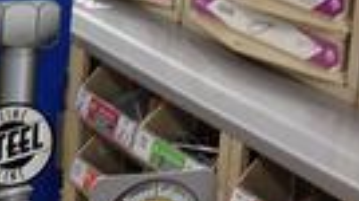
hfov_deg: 15.5
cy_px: -21
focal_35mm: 133
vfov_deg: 9.0
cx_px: -92
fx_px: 1265
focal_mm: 4.28
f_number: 2.4
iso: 64
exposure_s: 1/20
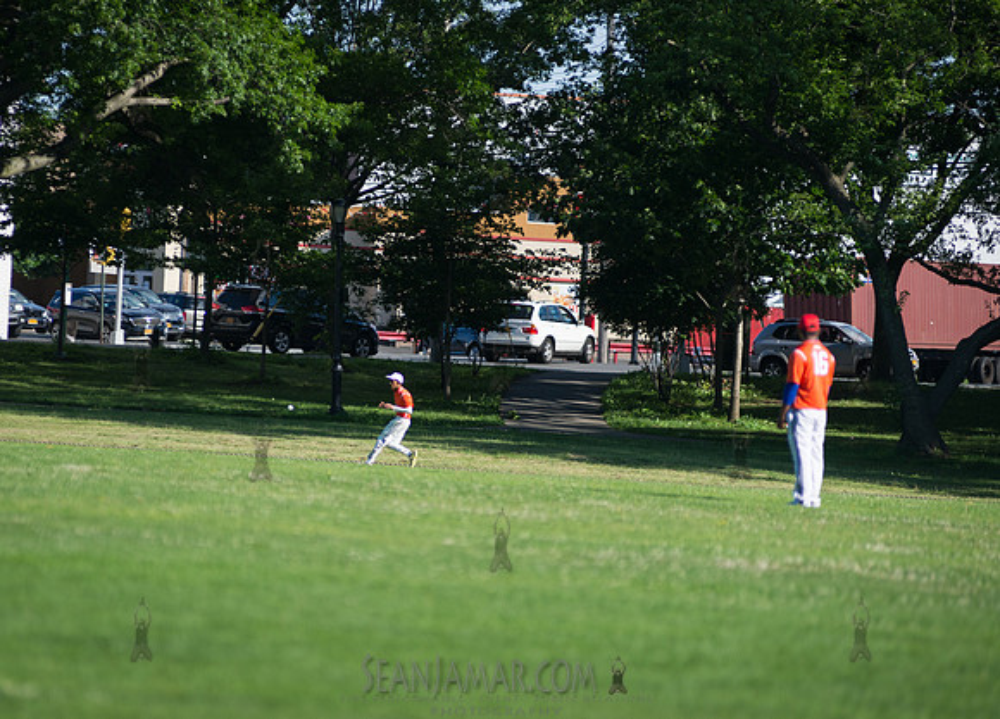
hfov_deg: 8.4
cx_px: 387
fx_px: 6815
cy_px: 409
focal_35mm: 239
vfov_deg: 6.0
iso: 200
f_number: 2.8
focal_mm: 200
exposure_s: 1/2500
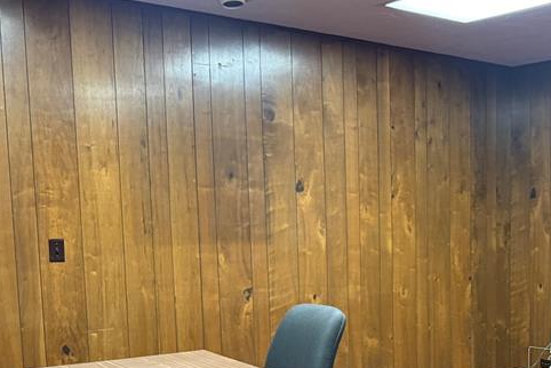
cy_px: 328
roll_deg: +0.6
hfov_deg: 35.5
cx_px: 487
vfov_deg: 24.8
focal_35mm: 53
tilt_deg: -6.0
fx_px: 812
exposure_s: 1/60
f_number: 1.78
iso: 400
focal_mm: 6.76
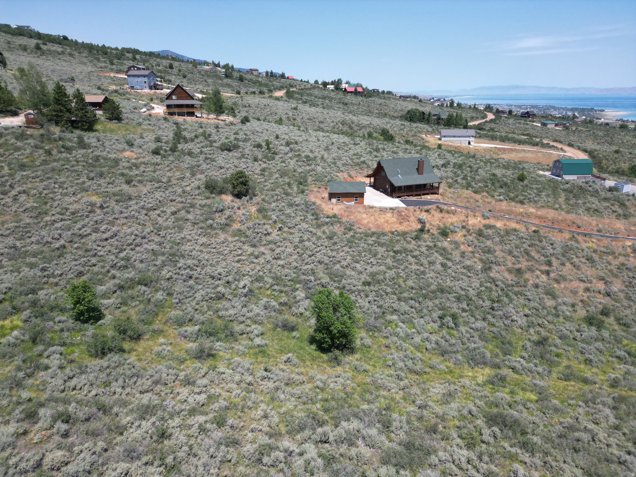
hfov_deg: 71.6
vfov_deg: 56.8
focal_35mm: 24
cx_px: 318
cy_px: 238
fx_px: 441
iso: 100
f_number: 1.7
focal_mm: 6.72
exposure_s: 1/2000
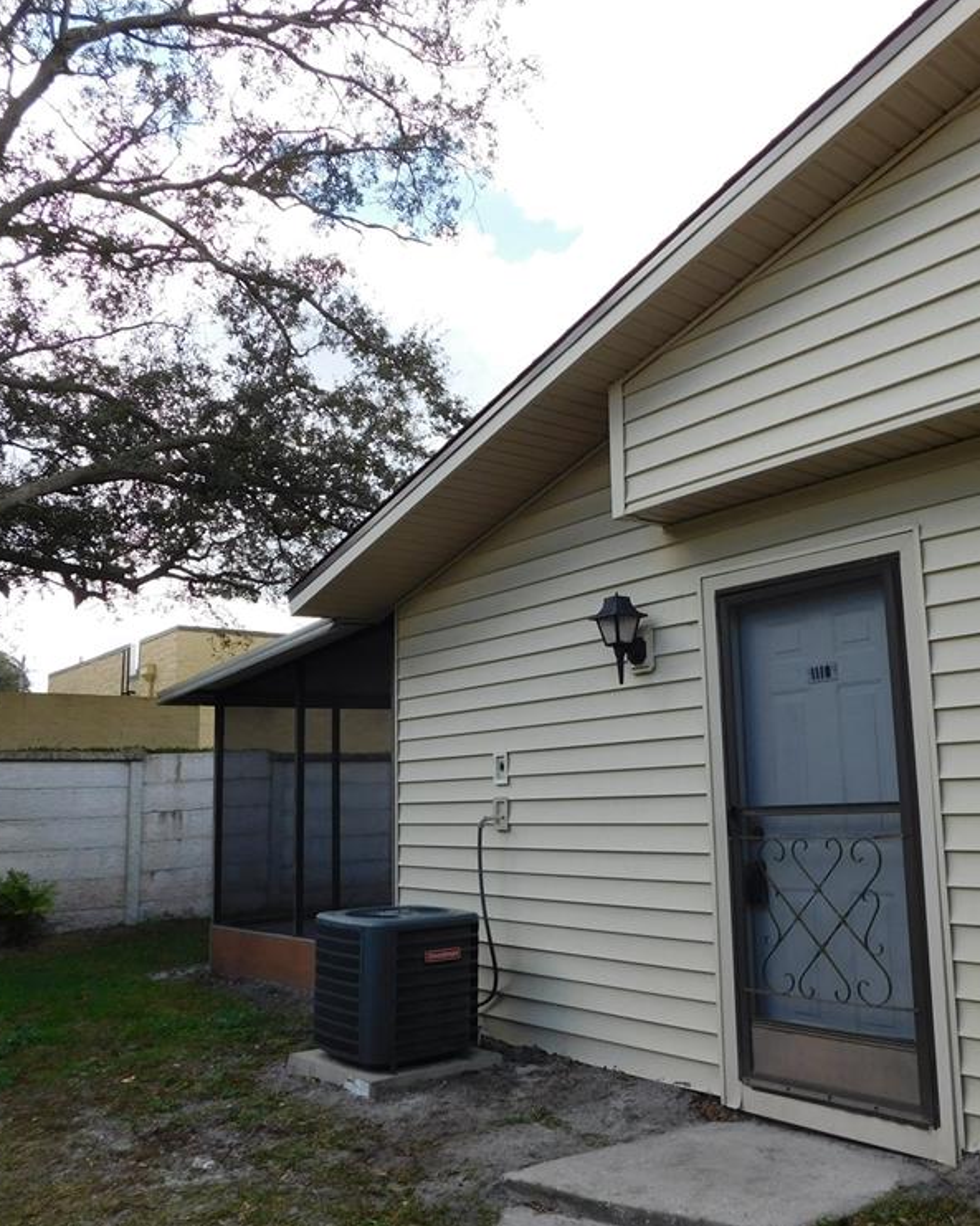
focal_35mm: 31
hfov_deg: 46.7
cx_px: 610
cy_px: 603
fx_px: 1125
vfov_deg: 57.2
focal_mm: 4
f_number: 3
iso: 125
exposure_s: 1/800
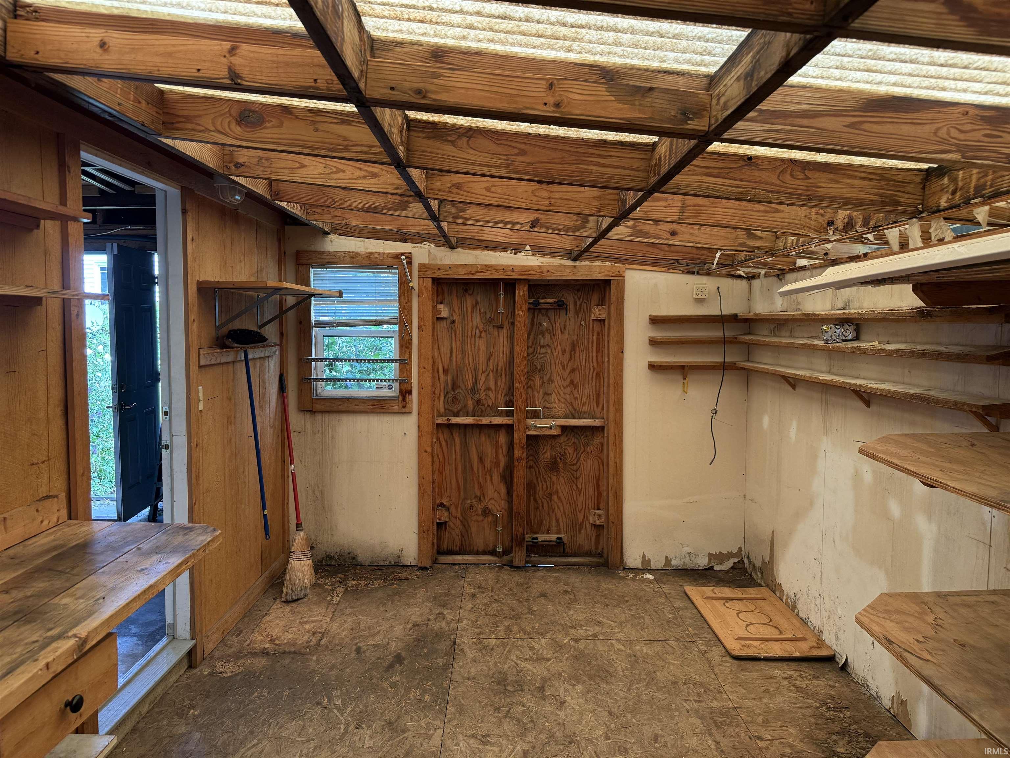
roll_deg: -0.4
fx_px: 700
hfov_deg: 71.6
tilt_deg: -3.7
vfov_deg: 56.8
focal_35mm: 24
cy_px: 379
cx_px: 505
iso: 200
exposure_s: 1/100
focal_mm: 6.76
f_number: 1.78
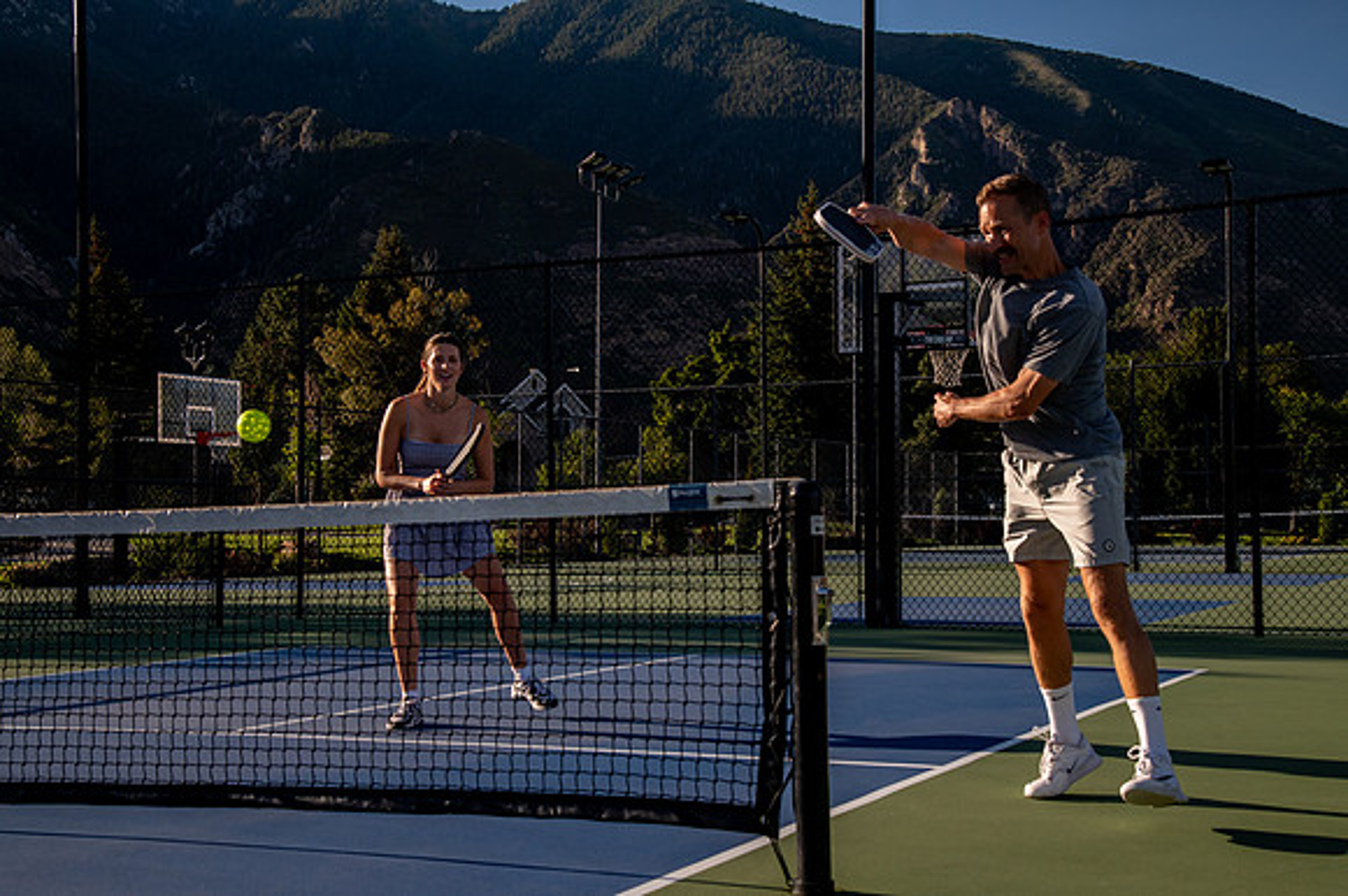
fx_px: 1837
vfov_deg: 27.4
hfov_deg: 40.3
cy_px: 448
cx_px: 665
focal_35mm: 49
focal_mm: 48
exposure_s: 1/3200
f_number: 8
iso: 1600
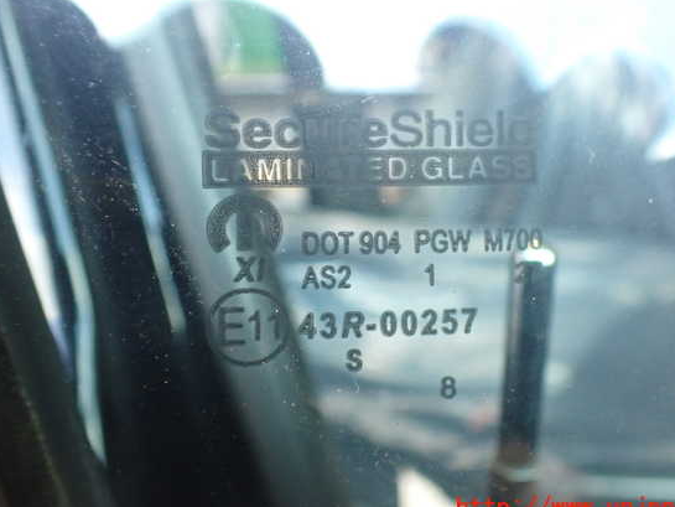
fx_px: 644
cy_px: 245
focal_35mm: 33
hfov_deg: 55.3
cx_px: 364
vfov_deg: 43.0
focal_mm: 5.4
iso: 400
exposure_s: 1/125
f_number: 2.3
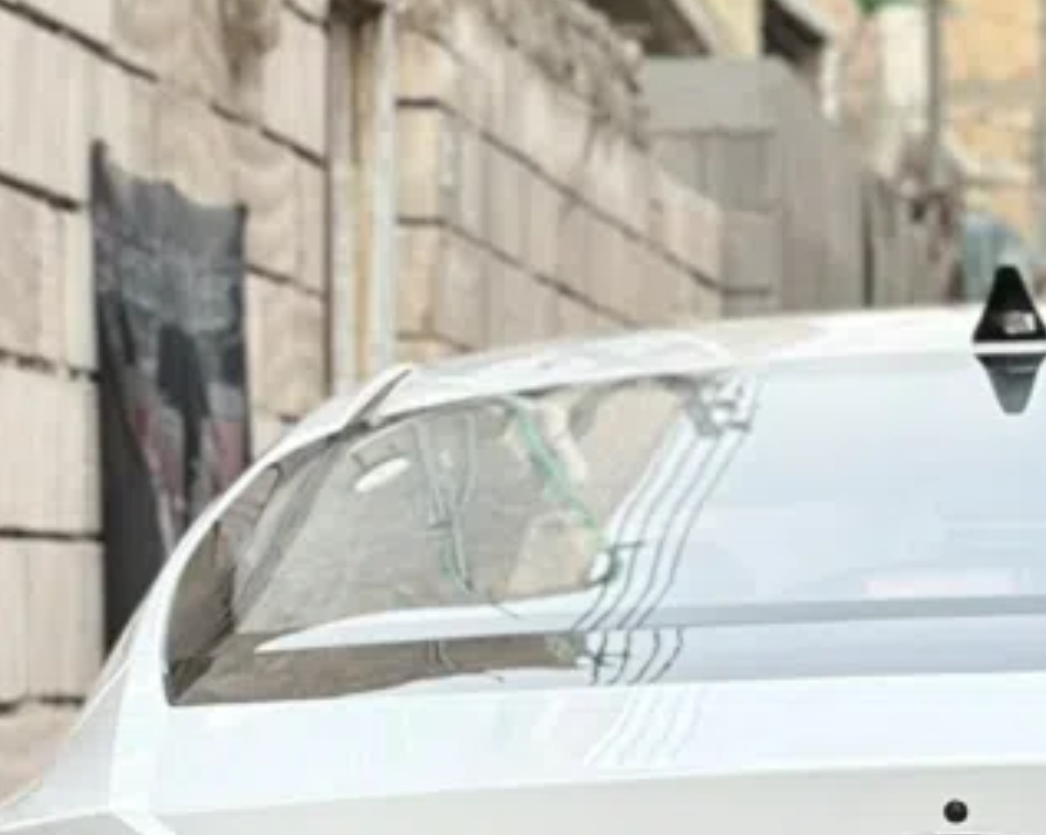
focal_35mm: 202
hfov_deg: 9.5
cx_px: 940
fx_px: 6248
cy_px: 695
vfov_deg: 7.6
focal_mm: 6.86
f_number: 1.78
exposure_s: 1/90
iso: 125
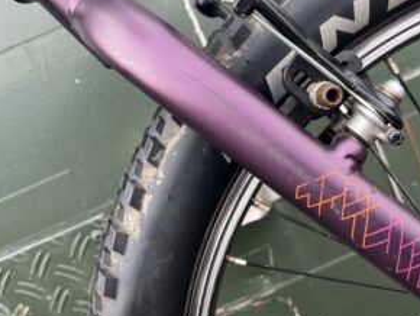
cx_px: 272
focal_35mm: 43
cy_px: 191
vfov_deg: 33.5
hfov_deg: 43.3
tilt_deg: -9.7
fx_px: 522
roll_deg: +25.3
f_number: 1.6
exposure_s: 1/122
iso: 40
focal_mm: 5.1
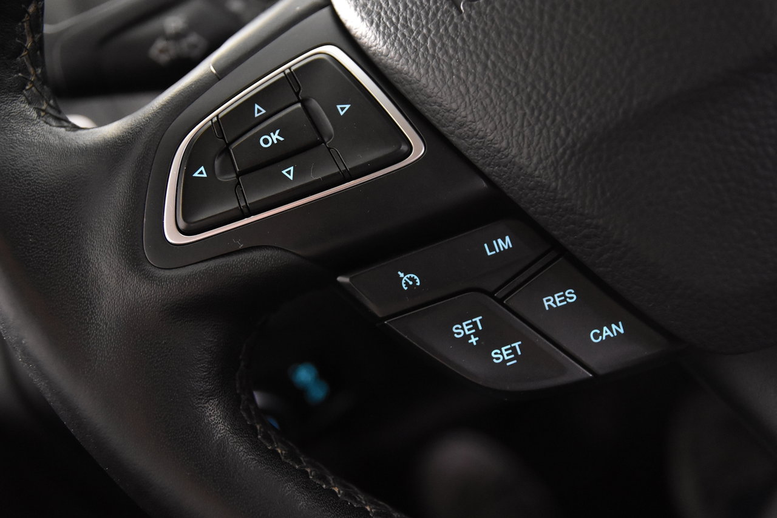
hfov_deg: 46.4
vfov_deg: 31.9
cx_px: 388
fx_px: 906
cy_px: 259
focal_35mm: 42
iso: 4000
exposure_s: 1/50
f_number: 3.2
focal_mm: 28
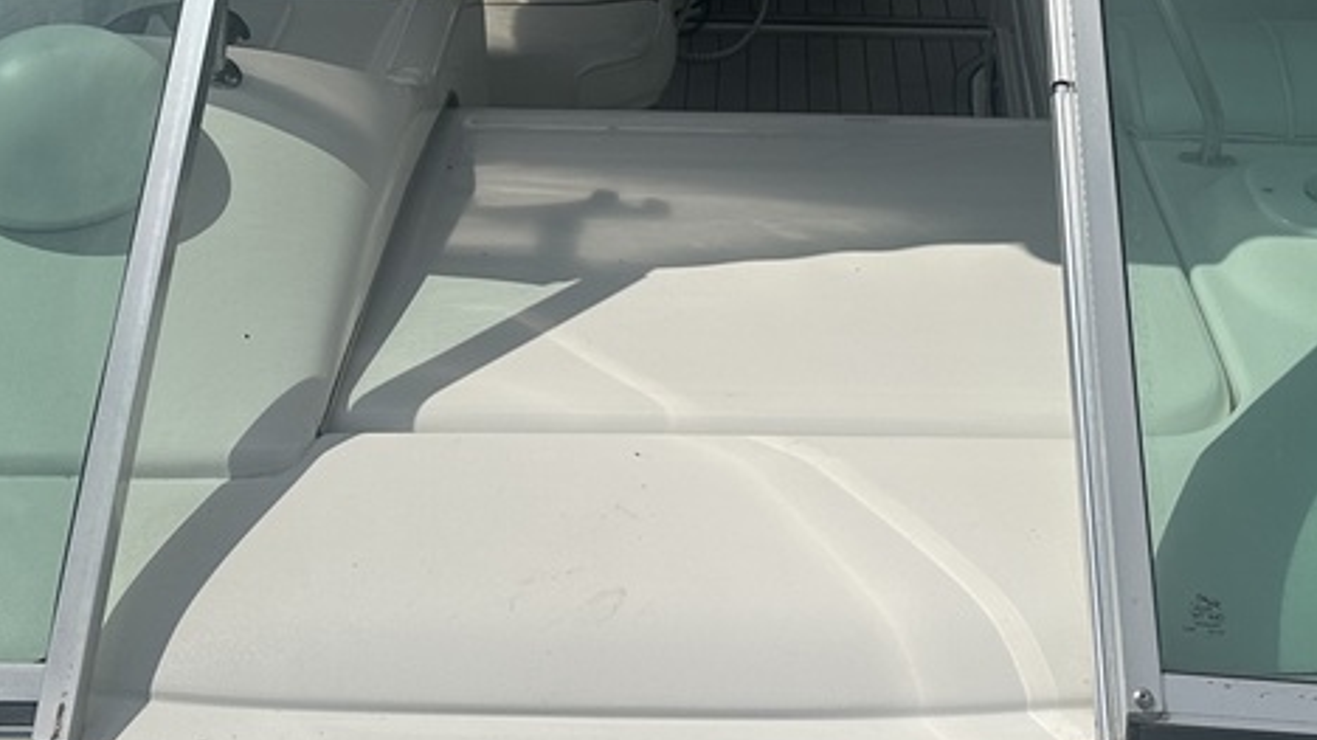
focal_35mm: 67
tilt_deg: -21.8
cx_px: 822
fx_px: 2339
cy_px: -118
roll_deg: -0.7
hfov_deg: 31.3
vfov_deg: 17.3
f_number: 1.78
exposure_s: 1/15625
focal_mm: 6.86
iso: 80
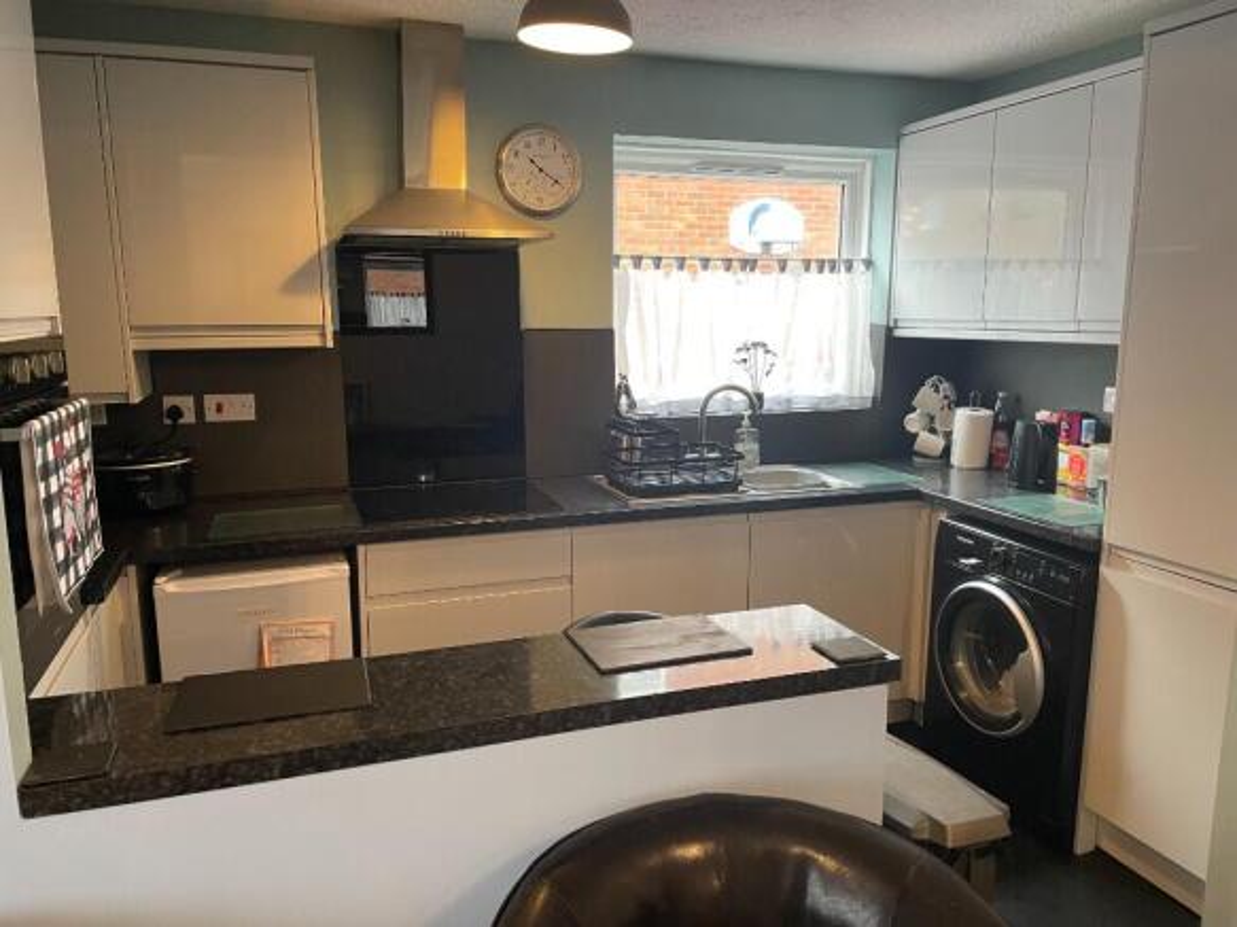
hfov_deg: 67.3
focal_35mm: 26
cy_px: 464
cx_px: 618
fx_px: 929
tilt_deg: -10.3
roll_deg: +0.4
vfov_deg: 53.0
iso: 100
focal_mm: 4.2
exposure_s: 1/50
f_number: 1.6
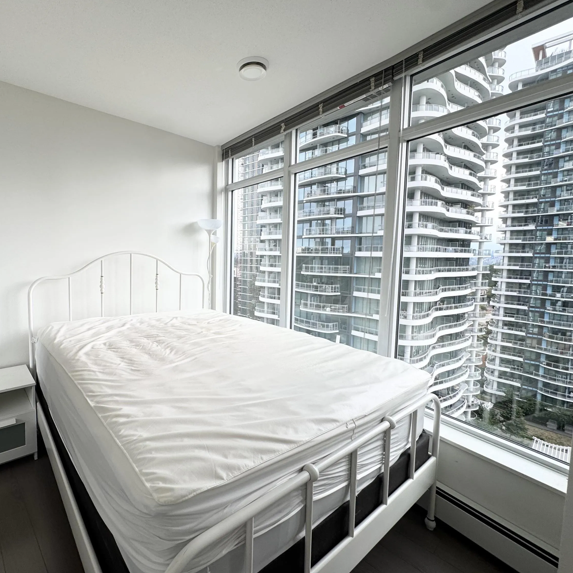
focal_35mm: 17
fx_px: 318
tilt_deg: -5.3
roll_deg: -1.2
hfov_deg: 82.0
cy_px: 278
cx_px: 207
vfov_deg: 83.9
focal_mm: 2.22
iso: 40
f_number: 2.2
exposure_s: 1/104
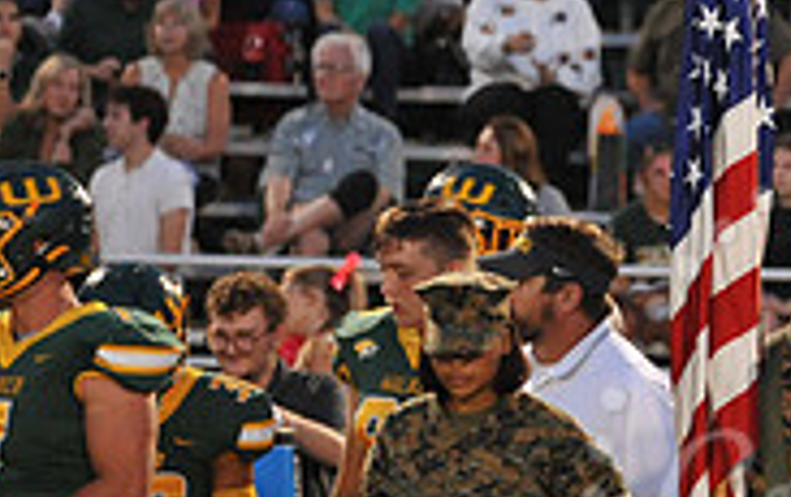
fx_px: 10428
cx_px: 994
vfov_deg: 2.7
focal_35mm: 483
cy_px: 523
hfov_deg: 4.3
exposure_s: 1/160
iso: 4000
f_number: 5
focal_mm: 150
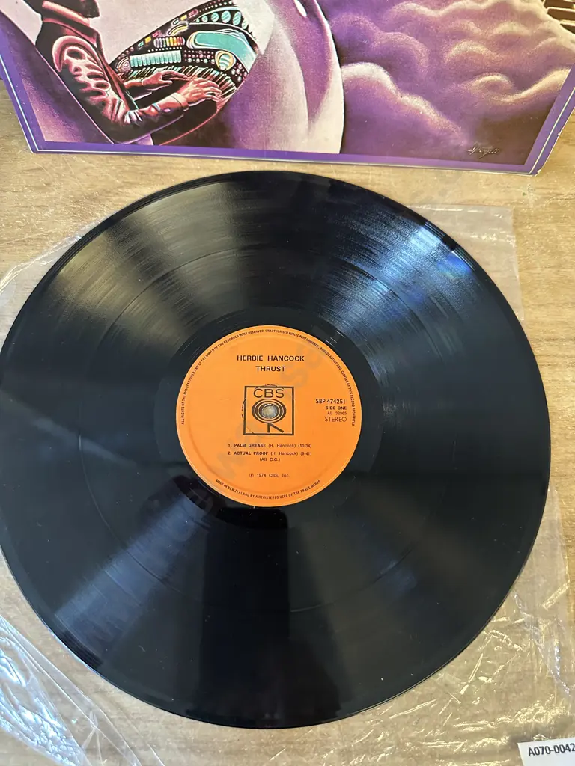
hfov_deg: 56.8
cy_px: 383
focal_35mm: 24
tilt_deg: -74.4
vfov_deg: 71.6
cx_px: 288
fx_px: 532
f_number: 1.78
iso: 640
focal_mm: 6.86
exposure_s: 1/50
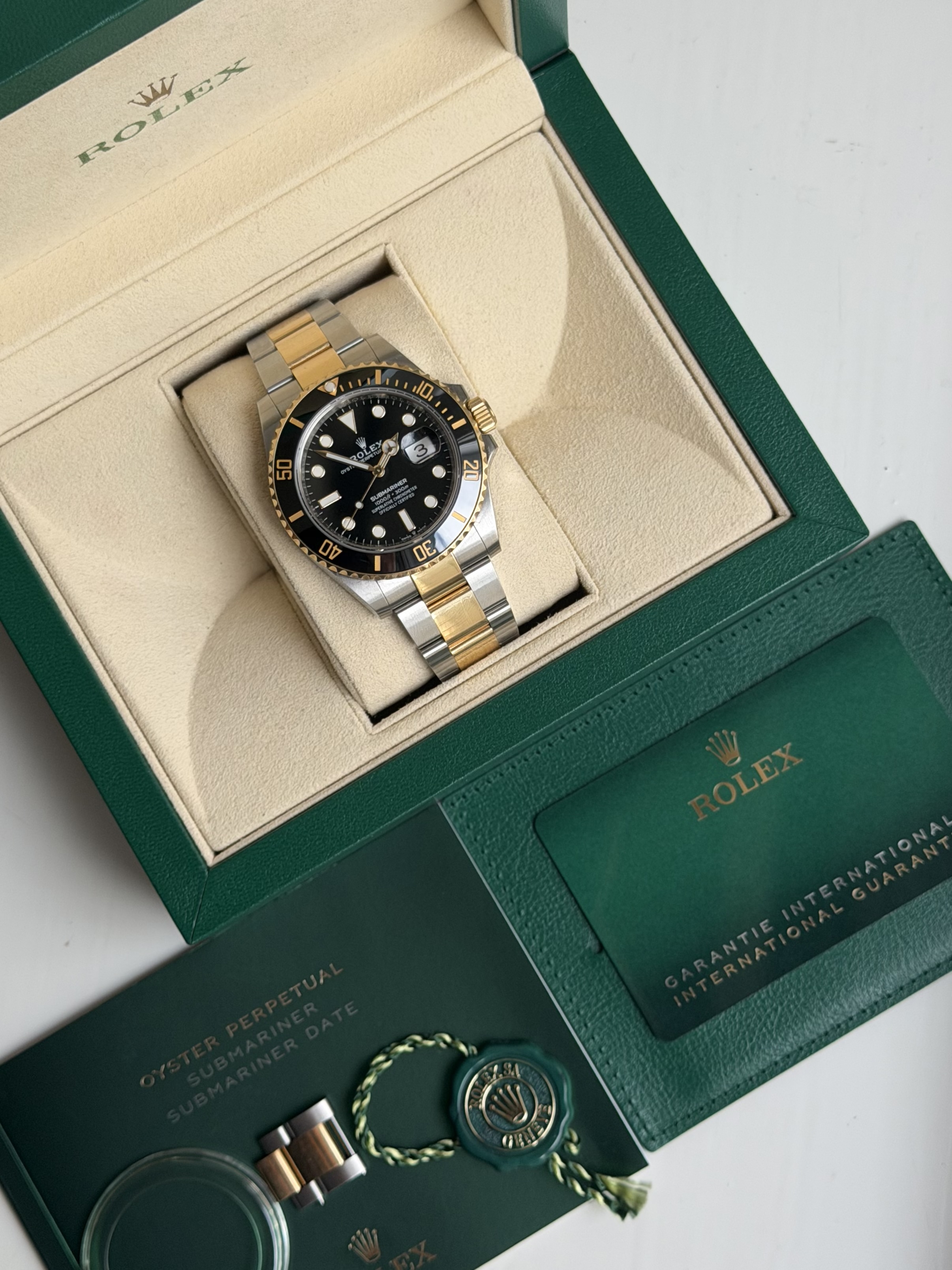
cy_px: 635
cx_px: 476
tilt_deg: -85.4
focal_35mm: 48
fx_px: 1760
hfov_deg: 30.3
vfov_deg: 39.7
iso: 64
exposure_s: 1/258
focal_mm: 6.76
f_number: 1.78
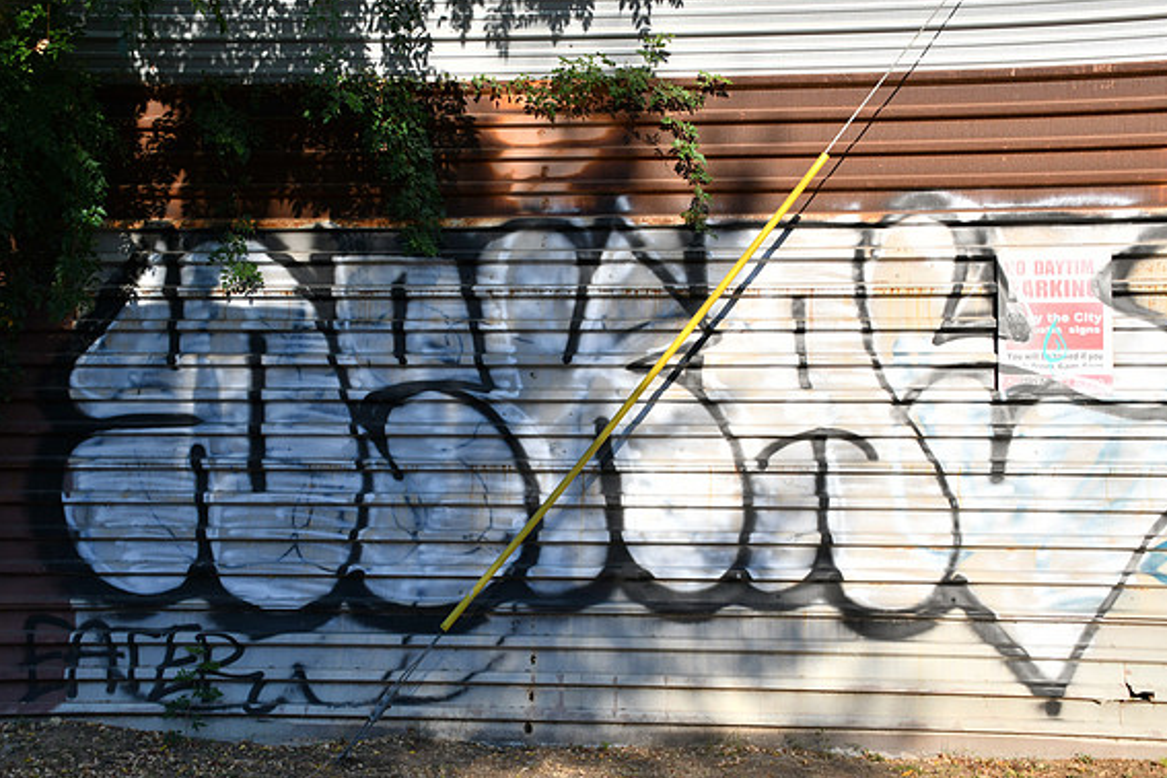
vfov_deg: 31.2
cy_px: 386
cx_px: 593
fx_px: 1394
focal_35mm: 43
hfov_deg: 45.4
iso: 100
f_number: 9
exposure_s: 1/320
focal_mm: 28
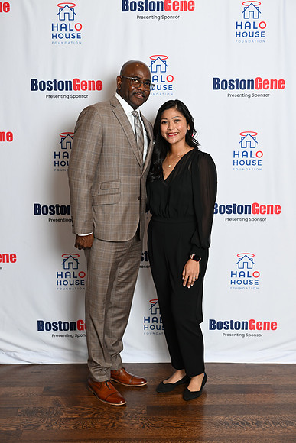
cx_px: 148
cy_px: 222
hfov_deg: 27.0
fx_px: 616
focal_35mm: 50
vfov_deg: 39.6
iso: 200
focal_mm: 50
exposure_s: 1/60
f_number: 3.2
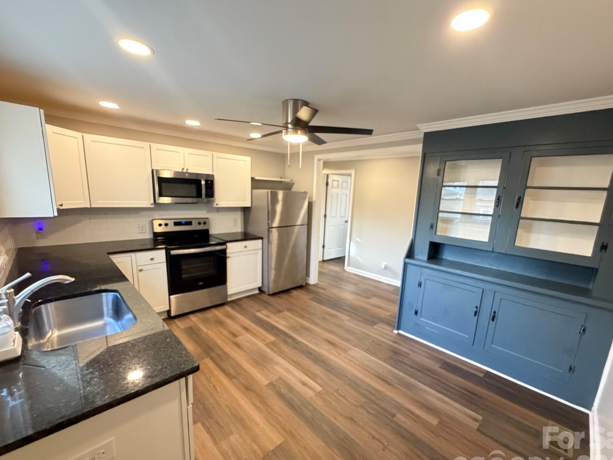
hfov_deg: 98.1
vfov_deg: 81.7
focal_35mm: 15
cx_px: 317
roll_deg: -1.8
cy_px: 243
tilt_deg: -9.0
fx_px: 266
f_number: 2.2
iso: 640
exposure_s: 1/60
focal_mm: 2.22
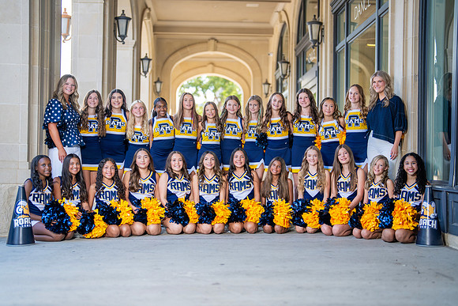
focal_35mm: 50
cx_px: 229
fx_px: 636
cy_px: 153
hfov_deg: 39.6
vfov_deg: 27.0
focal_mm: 50
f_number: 1.2
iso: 100
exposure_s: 1/400
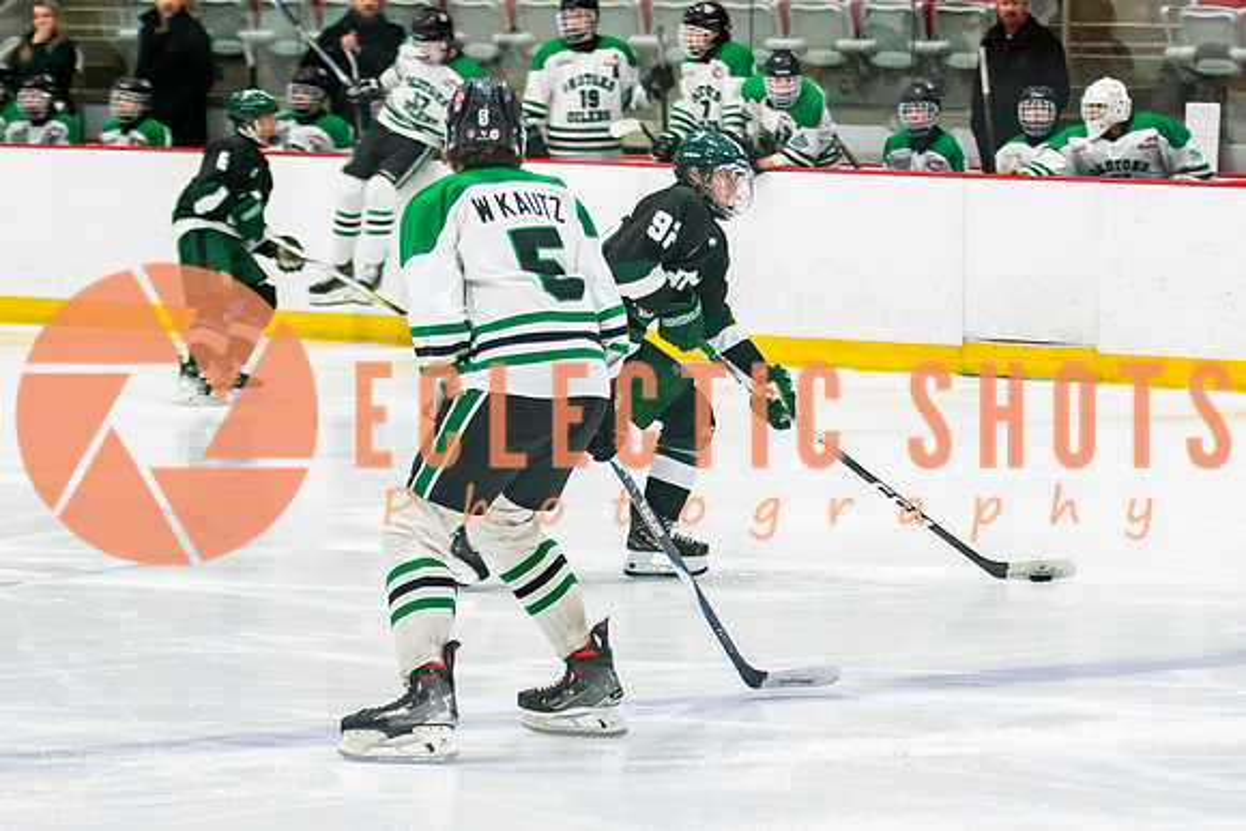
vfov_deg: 6.6
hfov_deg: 9.9
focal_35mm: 208
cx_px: 706
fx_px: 7189
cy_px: 535
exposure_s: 1/640
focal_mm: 80
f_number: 3.2
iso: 640
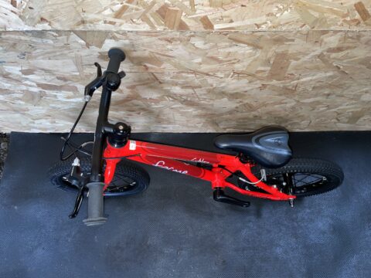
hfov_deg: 67.3
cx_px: 186
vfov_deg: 53.1
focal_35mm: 26
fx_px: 279
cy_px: 139
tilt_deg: -68.1
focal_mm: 4.2
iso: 40
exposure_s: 1/17
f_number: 1.6
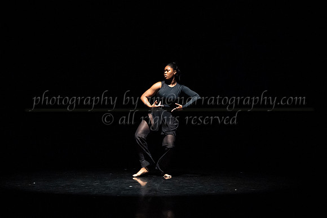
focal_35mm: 96
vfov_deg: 14.3
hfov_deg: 21.3
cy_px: 87
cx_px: 167
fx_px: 868
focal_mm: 75
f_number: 3.5
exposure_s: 1/320
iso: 6400
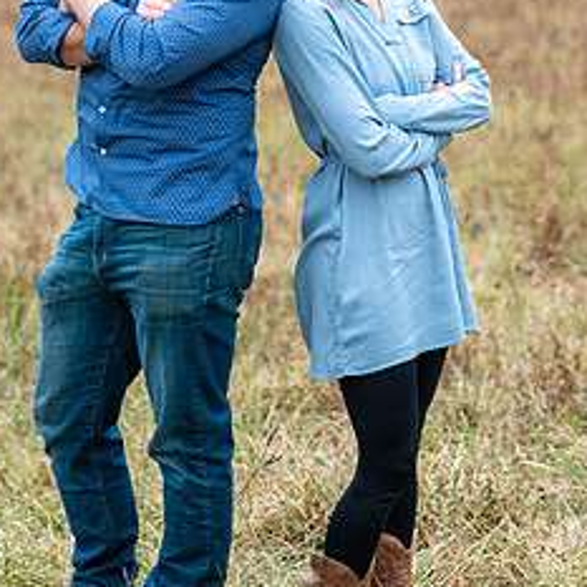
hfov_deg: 9.5
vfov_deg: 9.5
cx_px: 262
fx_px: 3530
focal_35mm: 184
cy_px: 186
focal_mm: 112
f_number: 5
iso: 320
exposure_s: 1/250
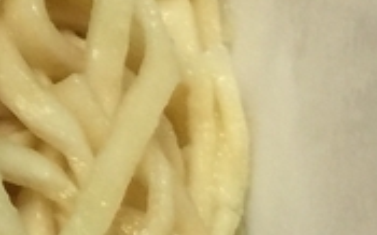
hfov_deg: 9.0
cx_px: -500
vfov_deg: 6.2
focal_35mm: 211
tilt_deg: -60.7
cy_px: 252
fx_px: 2166
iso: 40
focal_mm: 4.15
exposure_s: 1/30
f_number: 2.2
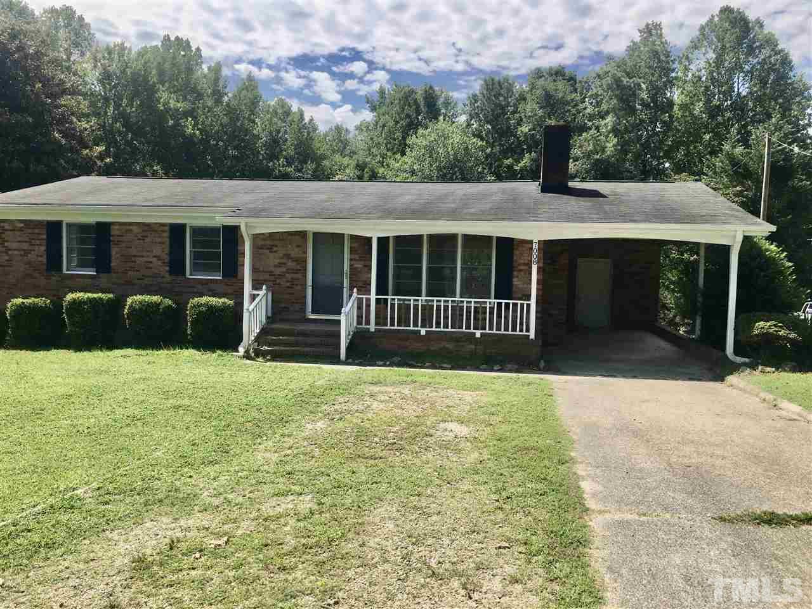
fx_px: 680
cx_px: 406
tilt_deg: -2.7
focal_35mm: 29
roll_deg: -2.1
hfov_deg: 61.7
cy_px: 304
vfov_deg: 48.2
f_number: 2.2
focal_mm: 4.15
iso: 25
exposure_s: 1/1748
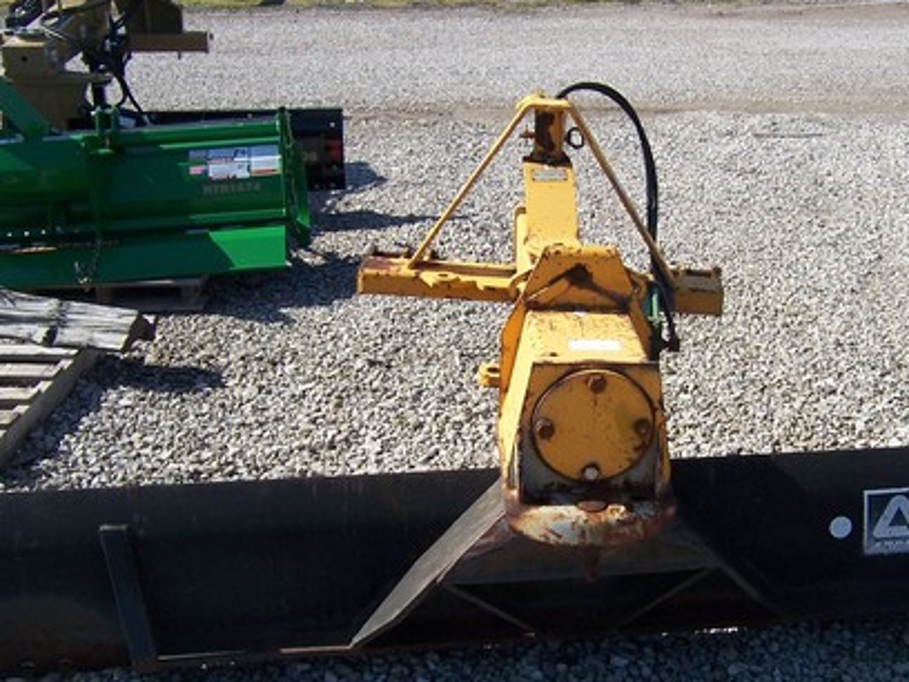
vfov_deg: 32.8
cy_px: 388
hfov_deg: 42.6
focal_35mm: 44
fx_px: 1155
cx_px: 570
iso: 80
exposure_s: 1/750
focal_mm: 5.5
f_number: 3.4
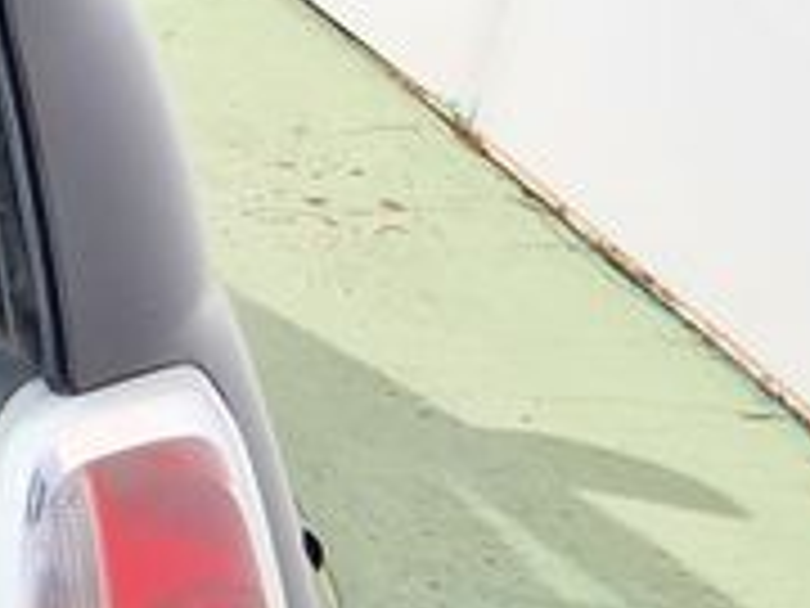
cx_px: -1210
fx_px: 3065
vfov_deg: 11.3
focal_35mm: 131
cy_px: 324
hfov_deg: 11.8
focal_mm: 5.4
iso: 50
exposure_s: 1/1252
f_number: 1.8
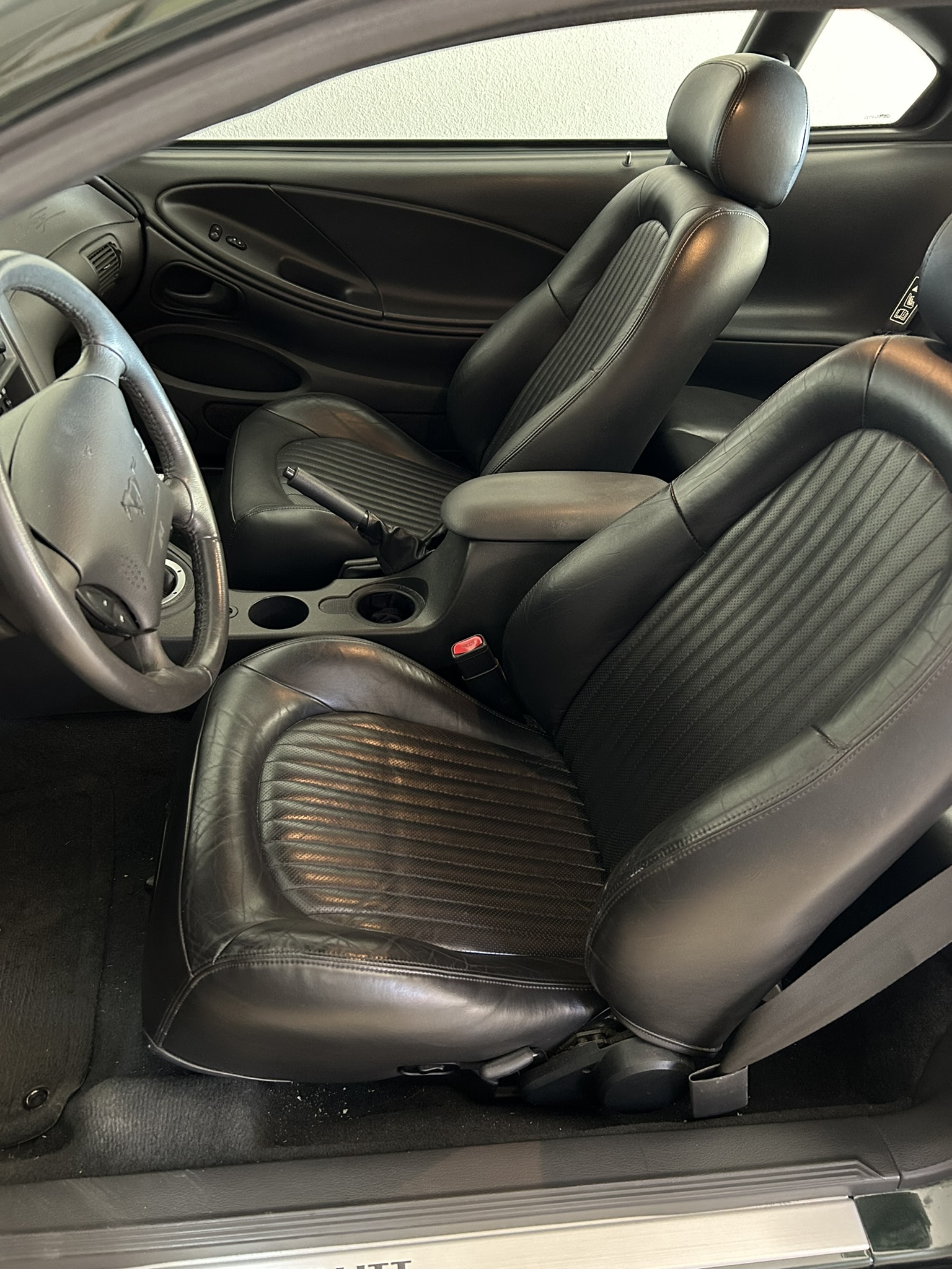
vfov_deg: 67.3
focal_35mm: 26
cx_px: 476
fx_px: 953
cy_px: 634
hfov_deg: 53.1
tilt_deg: -36.4
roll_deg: -4.0
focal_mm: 5.7
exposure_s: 1/30
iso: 640
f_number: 1.5
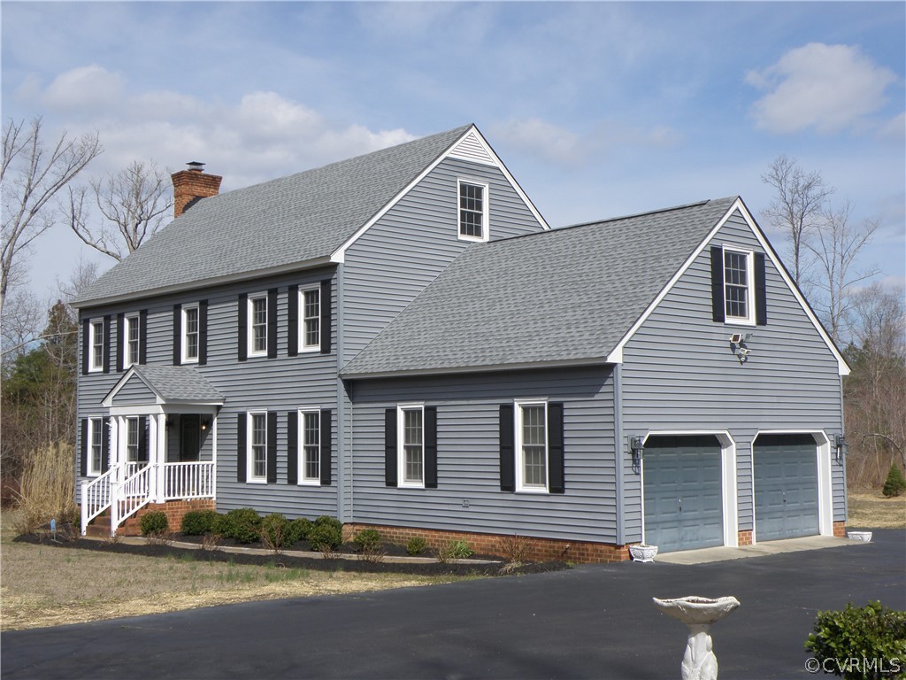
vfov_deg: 32.2
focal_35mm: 45
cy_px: 340
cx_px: 453
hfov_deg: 42.1
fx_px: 1178
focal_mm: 8.06
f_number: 5.6
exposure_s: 1/500
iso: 64
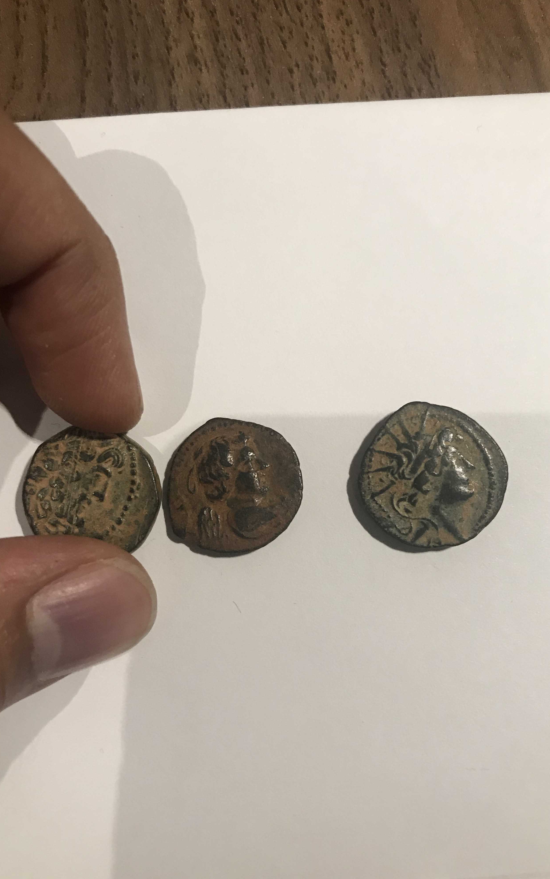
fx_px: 720
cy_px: 435
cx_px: 257
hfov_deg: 41.8
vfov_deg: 62.9
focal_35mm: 30
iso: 40
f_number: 1.8
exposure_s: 1/14
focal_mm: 3.99
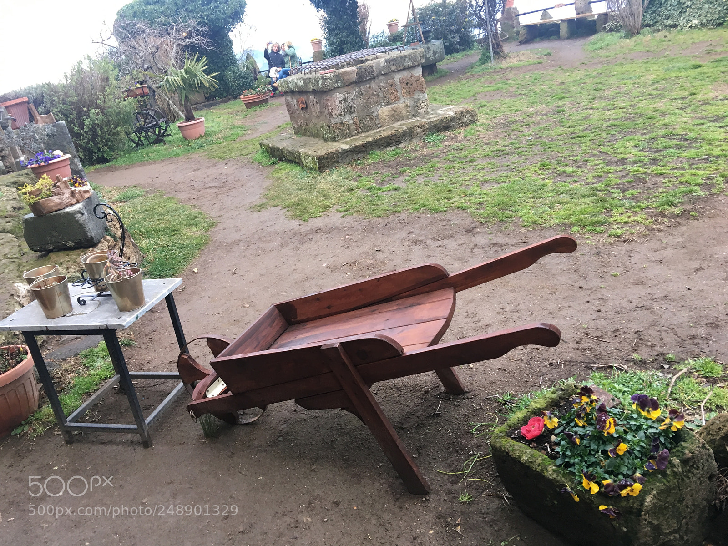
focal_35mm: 29
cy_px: 273
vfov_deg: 48.2
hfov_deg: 61.7
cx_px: 364
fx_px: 610
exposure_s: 1/33
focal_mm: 4.15
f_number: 2.2
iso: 40
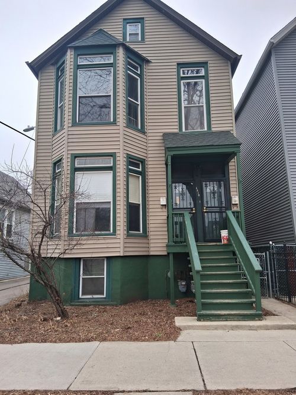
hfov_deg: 53.0
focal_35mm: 26
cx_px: 148
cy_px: 198
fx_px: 297
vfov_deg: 67.3
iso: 25
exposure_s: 1/222
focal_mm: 3.98
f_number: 1.8
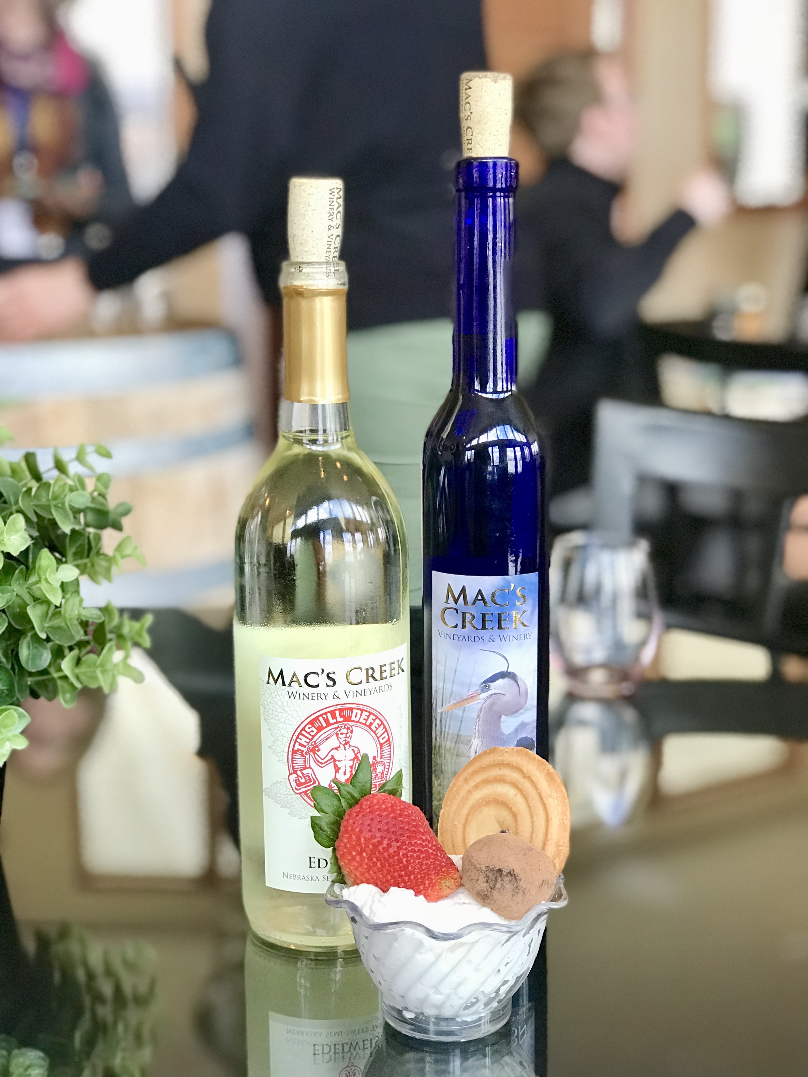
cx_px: 404
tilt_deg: -11.2
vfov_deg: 33.8
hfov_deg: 25.7
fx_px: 1774
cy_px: 538
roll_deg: +1.8
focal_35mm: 57
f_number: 2.8
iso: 100
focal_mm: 6.6
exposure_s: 1/60
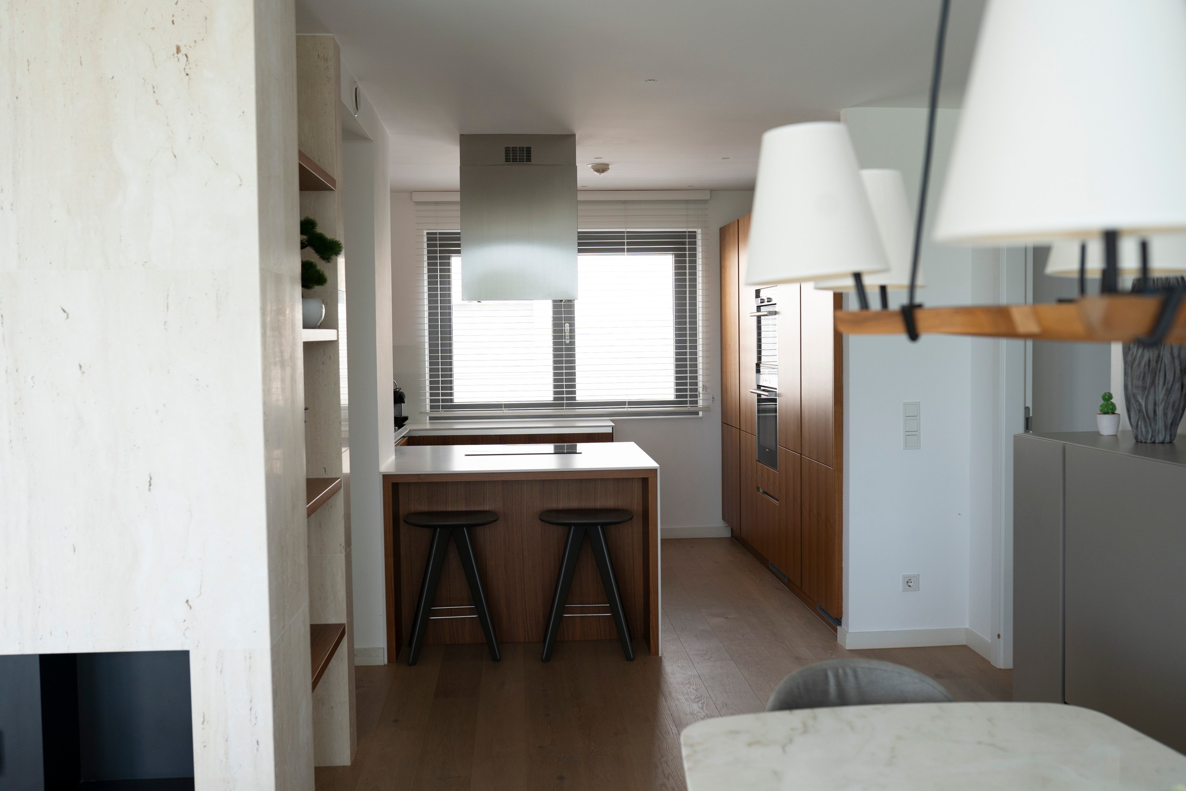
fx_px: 1153
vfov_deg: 37.9
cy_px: 396
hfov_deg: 54.4
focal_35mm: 35
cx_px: 593
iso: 250
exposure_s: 1/160
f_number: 4
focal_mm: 35
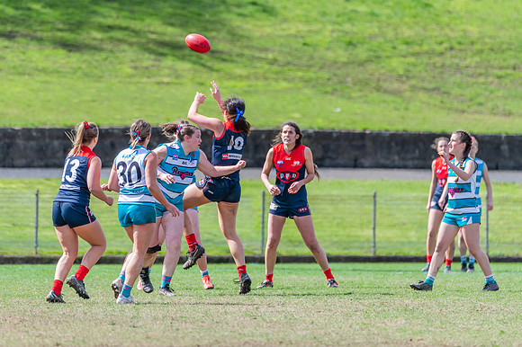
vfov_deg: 2.5
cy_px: 140
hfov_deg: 3.8
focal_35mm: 549
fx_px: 7963
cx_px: 209
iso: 800
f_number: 6.3
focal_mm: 450
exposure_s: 1/1600
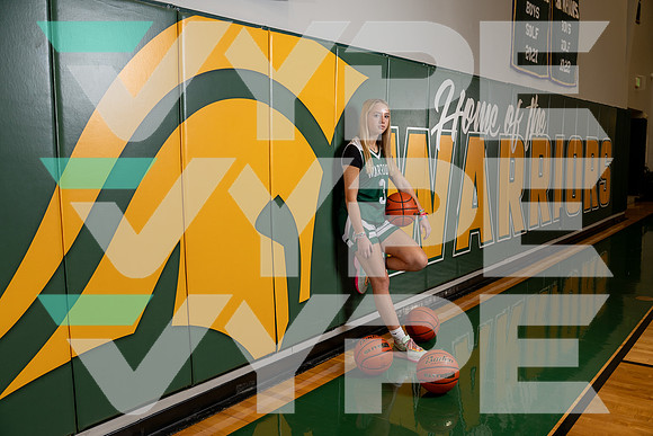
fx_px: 599
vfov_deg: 40.0
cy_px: 218
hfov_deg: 57.2
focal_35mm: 33
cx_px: 326
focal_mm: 33
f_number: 4
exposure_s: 1/250
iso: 250
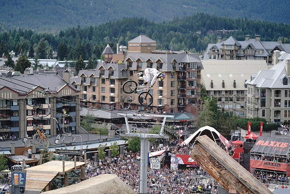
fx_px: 894
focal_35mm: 111
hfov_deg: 18.4
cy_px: 97
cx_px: 145
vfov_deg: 12.3
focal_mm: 111
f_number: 2.8
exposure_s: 1/1250
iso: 500
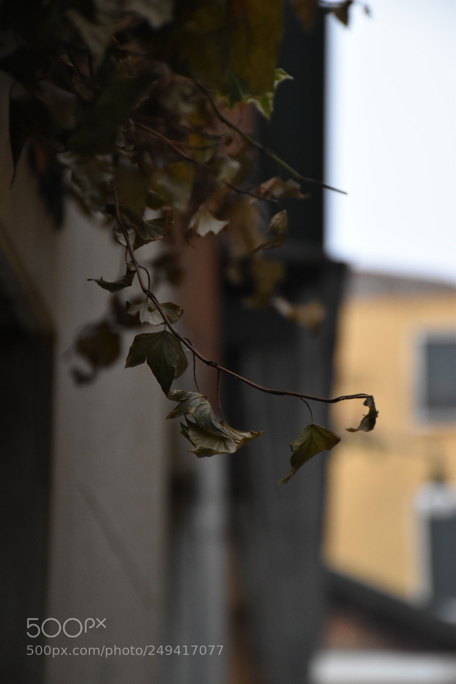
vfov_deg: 15.2
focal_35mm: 135
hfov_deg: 10.2
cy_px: 342
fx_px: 2564
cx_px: 228
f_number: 6.3
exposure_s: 1/160
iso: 1600
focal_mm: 90
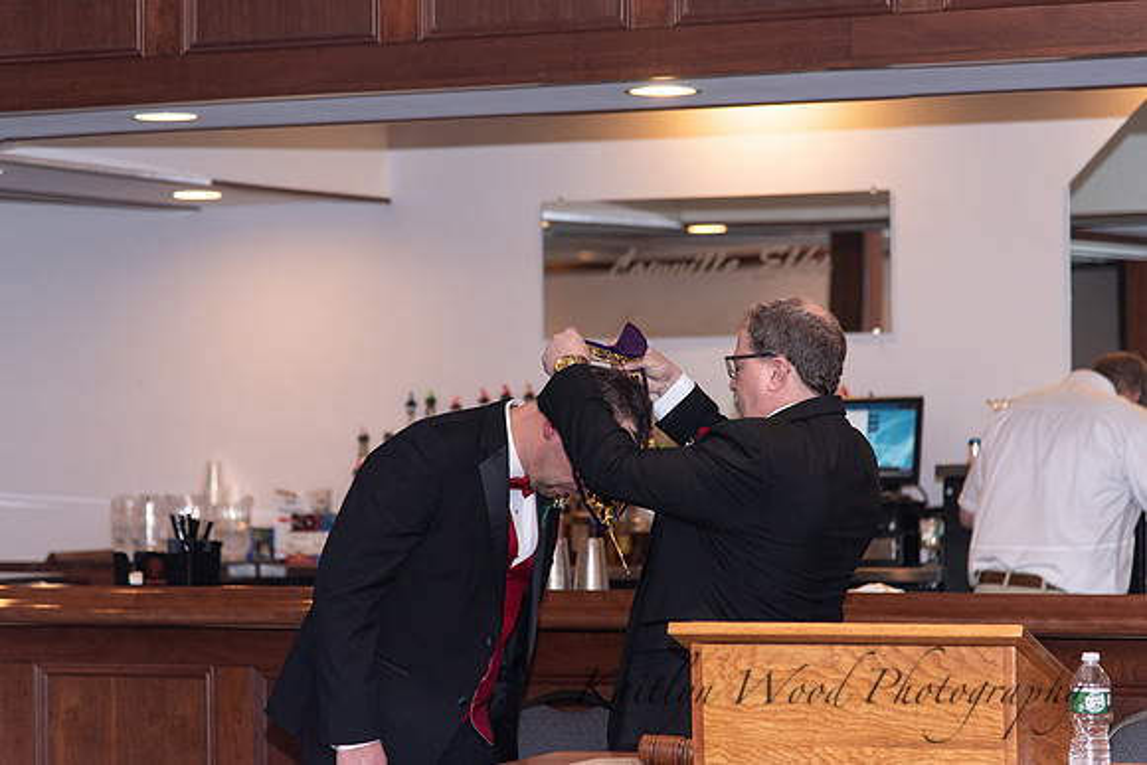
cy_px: 382
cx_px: 574
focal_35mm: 120
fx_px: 3824
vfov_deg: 11.4
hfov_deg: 17.1
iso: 800
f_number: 4
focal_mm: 120
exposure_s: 1/200
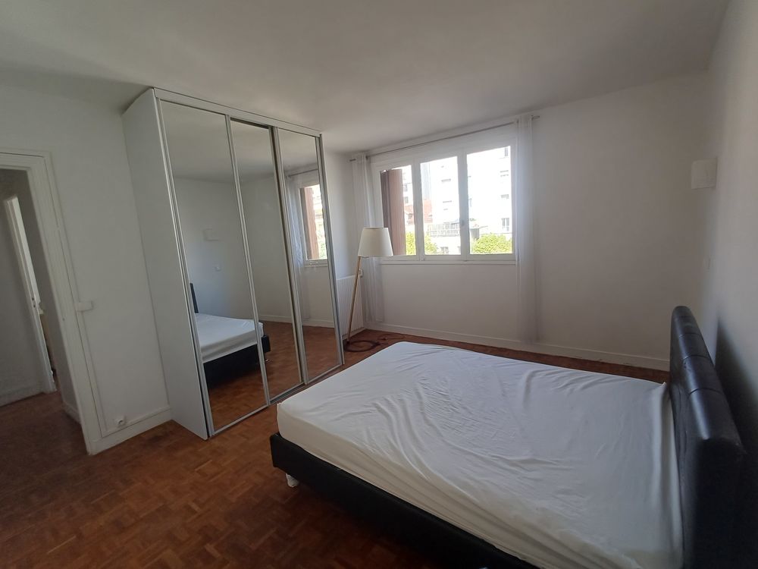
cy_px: 284
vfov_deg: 78.1
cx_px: 379
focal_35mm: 16
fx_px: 350
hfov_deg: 94.5
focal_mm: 1.64
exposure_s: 1/100
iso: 50
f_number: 2.2
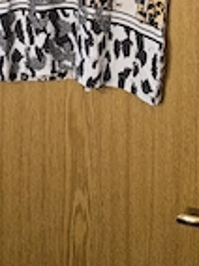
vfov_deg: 26.6
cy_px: -52
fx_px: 500
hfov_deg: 22.5
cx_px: 84
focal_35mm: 65
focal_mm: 5.4
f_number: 1.8
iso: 800
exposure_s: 1/100
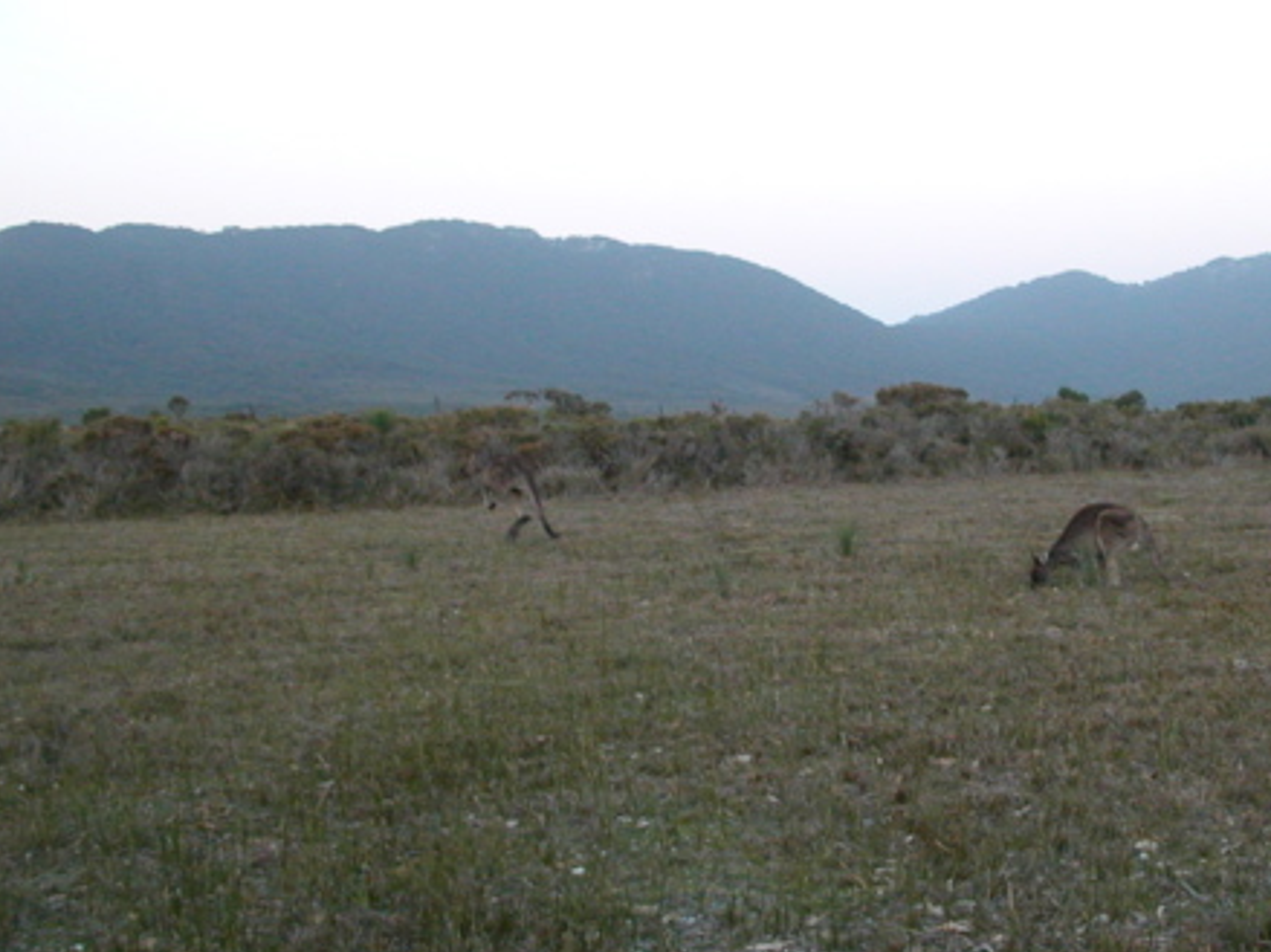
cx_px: 828
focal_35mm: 54
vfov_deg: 26.9
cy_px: 596
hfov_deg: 35.3
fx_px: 1982
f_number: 2.7
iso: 153
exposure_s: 1/29
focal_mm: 5.6
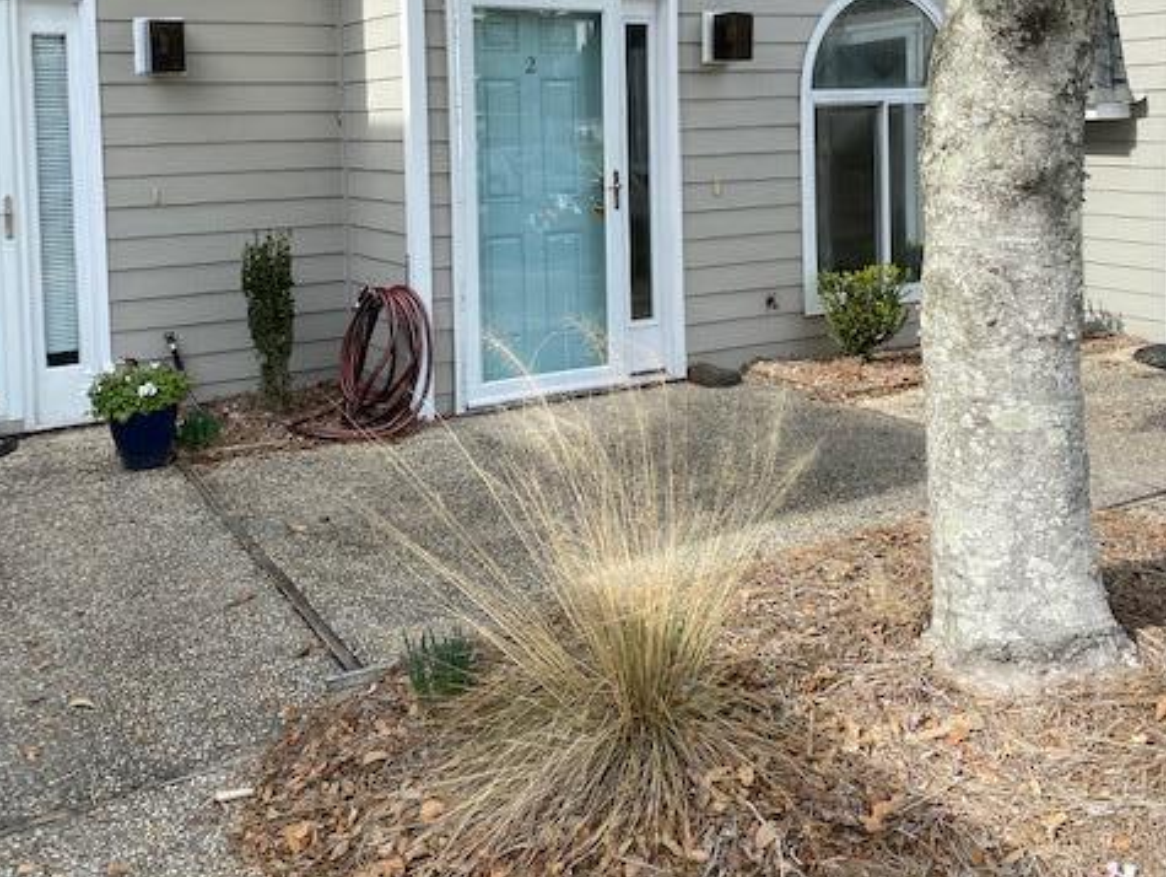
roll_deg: +1.4
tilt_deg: -3.1
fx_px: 1180
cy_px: 194
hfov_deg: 52.6
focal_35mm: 35
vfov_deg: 39.4
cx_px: 579
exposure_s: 1/981
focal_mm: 4.25
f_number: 1.8
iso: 32
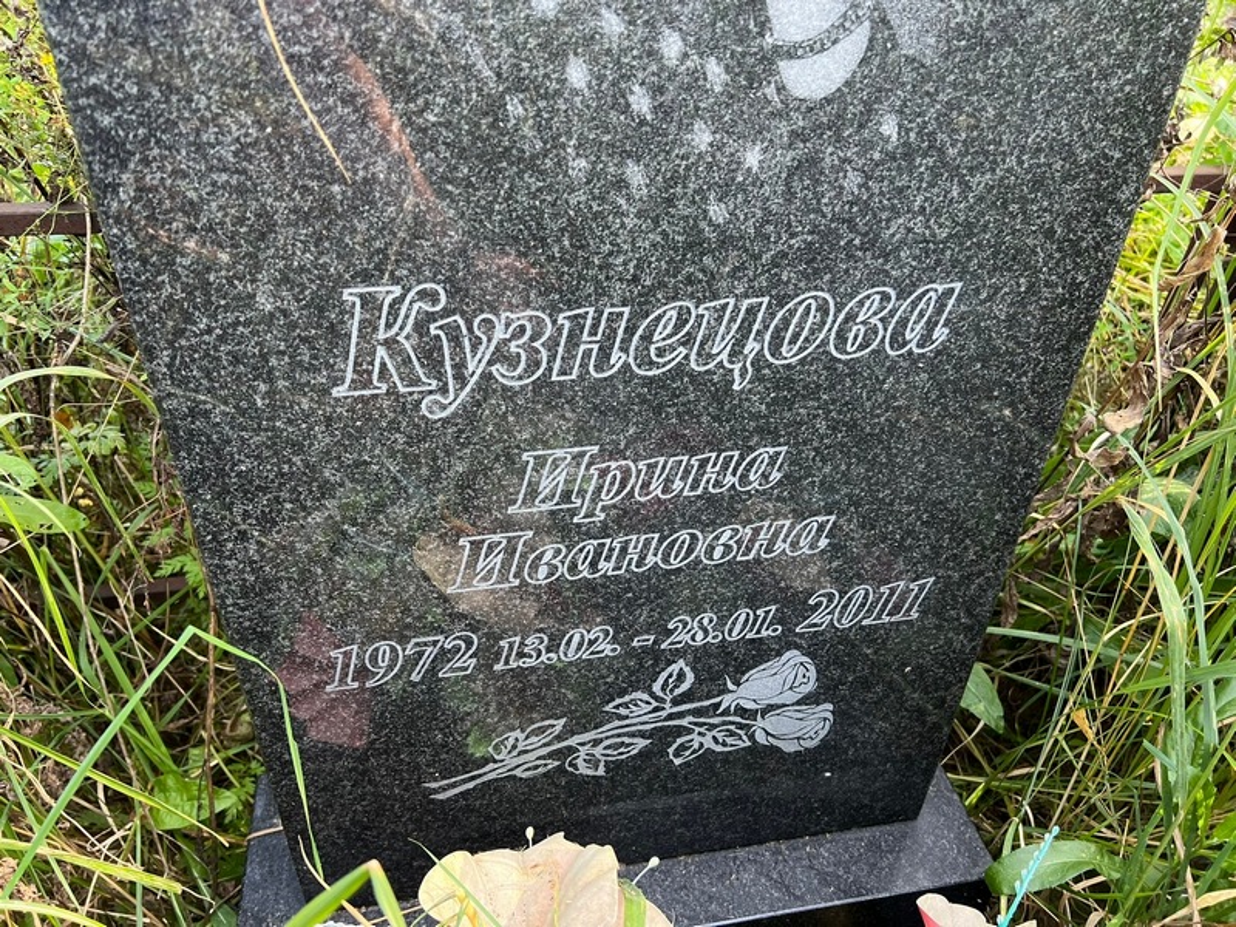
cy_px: 464
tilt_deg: -36.7
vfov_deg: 53.1
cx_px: 618
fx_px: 928
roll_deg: -0.1
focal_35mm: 26
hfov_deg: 67.3
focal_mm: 5.7
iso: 125
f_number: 1.5
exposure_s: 1/121
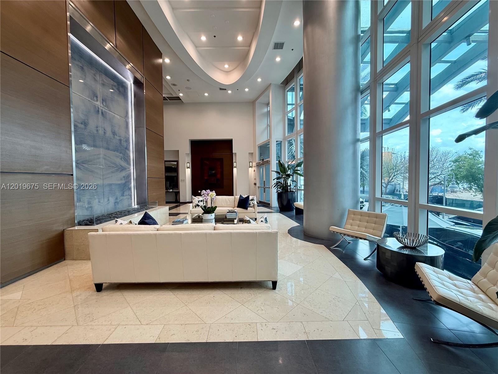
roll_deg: +0.6
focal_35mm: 14
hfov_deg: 102.1
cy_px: 187
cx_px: 249
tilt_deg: -1.1
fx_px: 201
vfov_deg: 85.7
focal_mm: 2.22
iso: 80
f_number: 2.2
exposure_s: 1/120
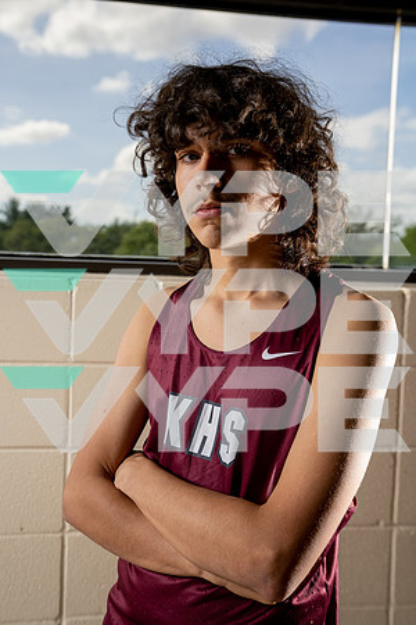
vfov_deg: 51.9
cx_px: 208
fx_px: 641
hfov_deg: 35.9
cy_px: 312
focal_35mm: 37
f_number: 4.5
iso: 400
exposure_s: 1/250
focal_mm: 37
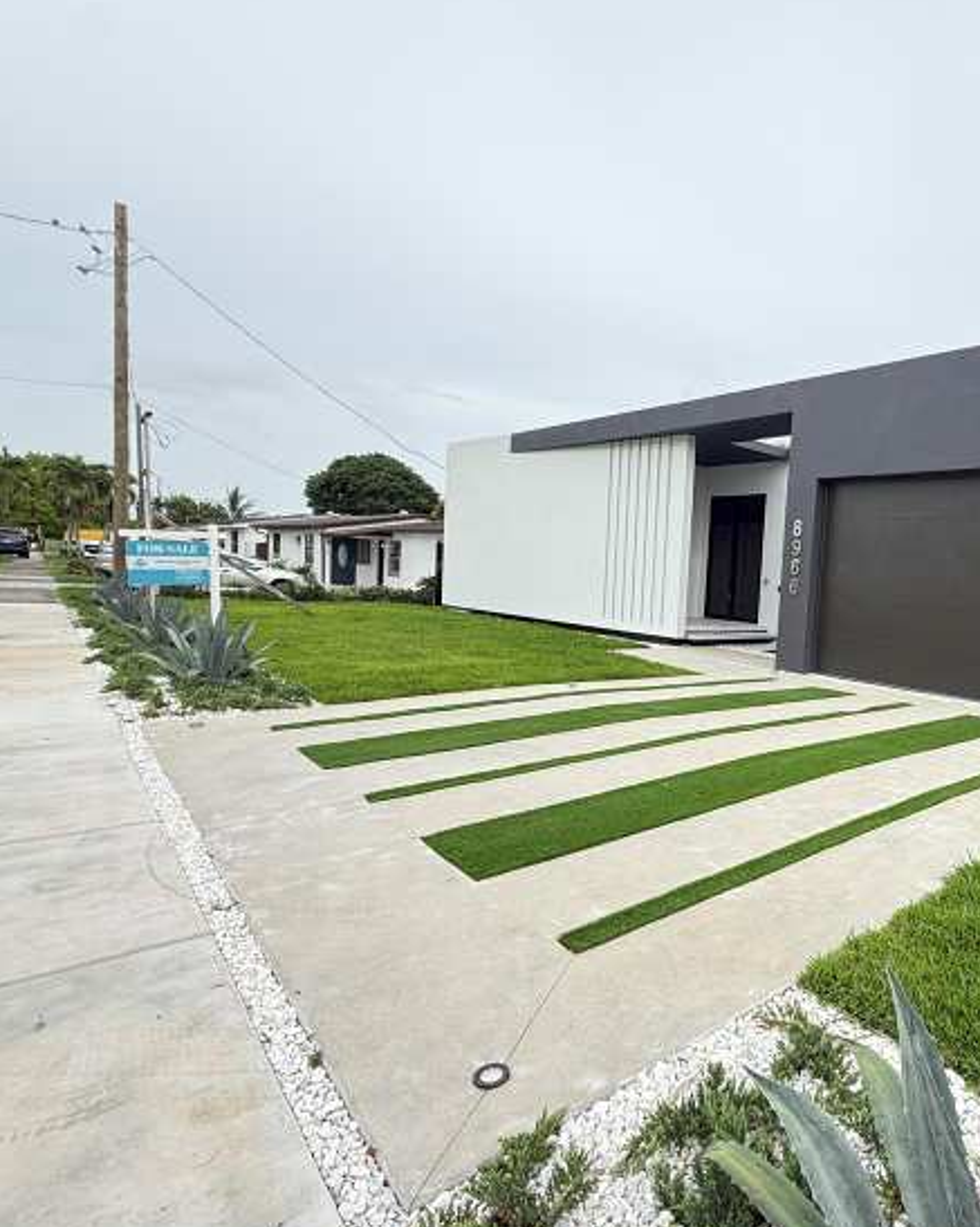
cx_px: 749
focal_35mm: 20
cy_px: 639
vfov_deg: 80.4
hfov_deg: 63.6
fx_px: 726
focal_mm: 2.22
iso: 50
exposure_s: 1/498
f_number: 2.2
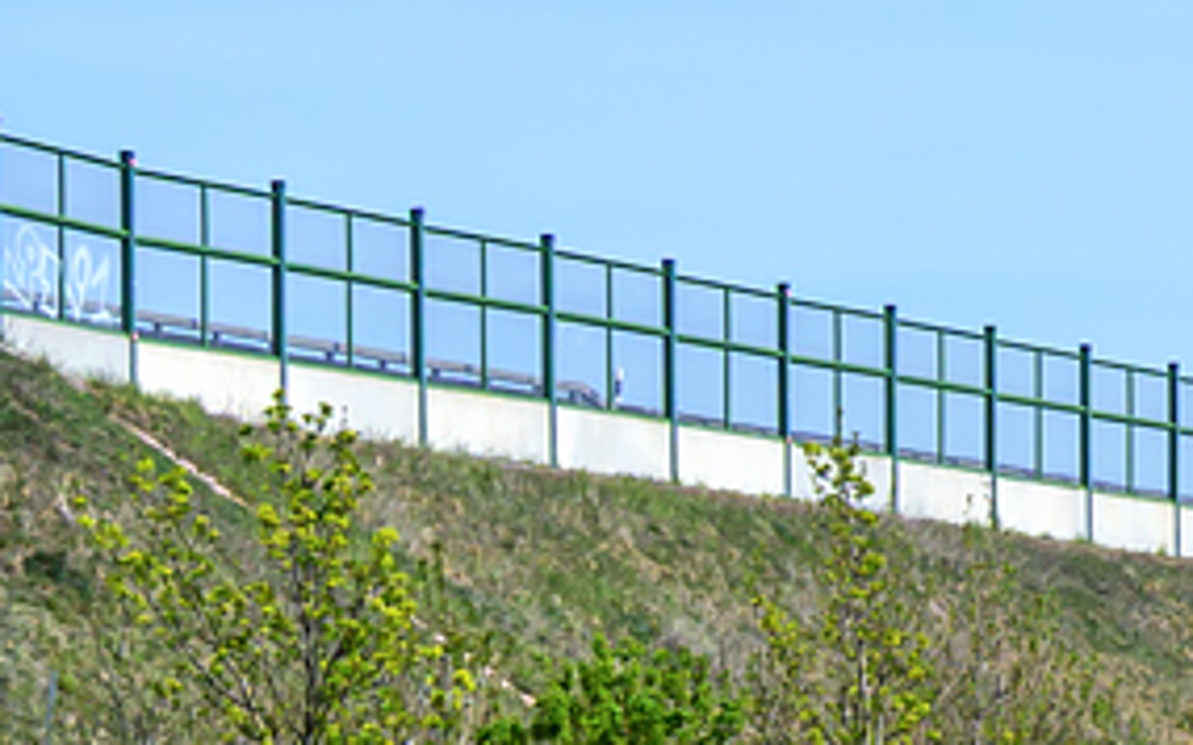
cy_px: 1431
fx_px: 6801
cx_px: 2419
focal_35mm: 209
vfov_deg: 6.1
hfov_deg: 9.4
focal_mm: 32.5
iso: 200
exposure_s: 1/640
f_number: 8
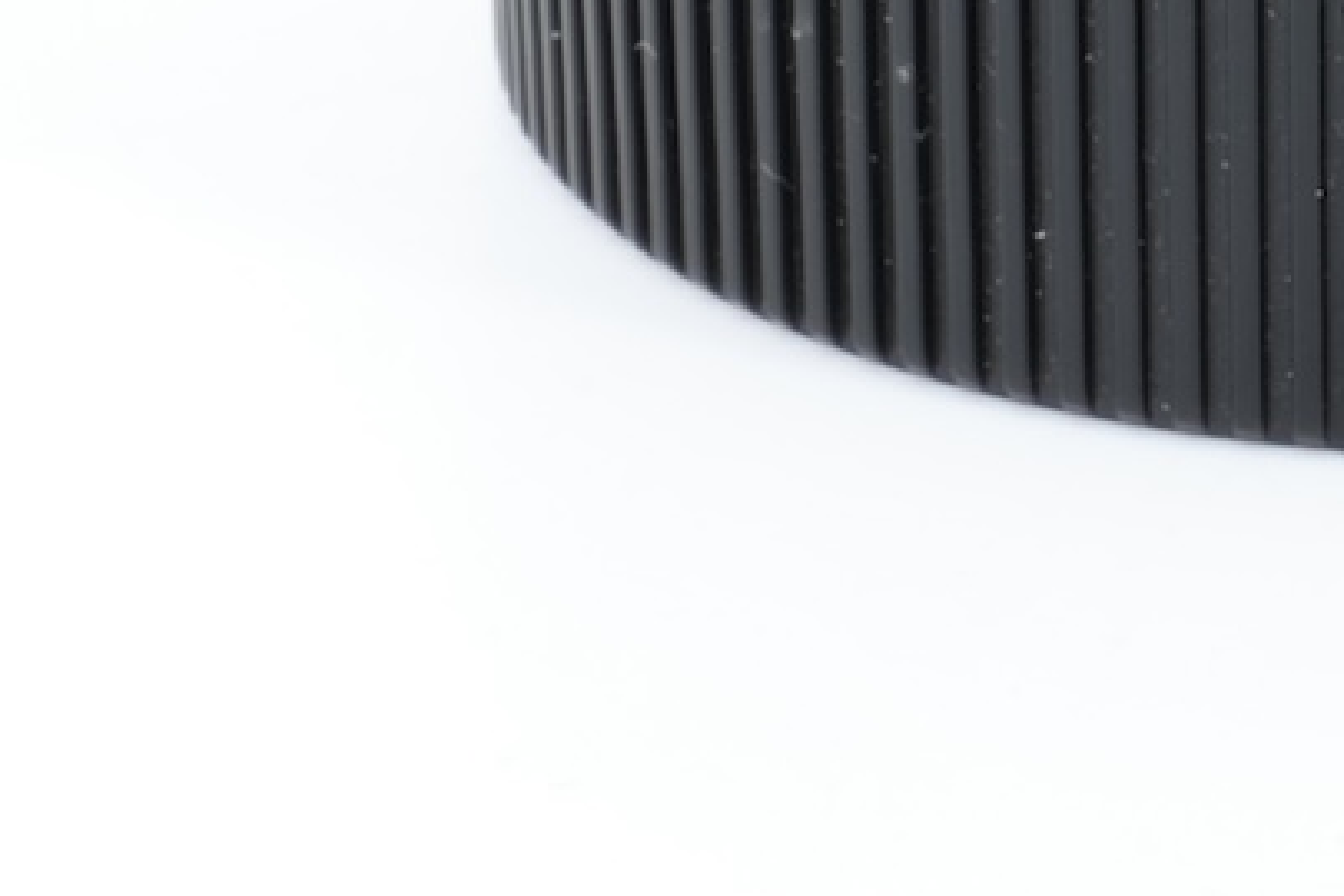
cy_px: -1737
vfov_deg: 2.7
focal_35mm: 496
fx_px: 18516
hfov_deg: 4.1
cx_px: 1545
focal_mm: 68
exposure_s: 1/3.33
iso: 50
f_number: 20
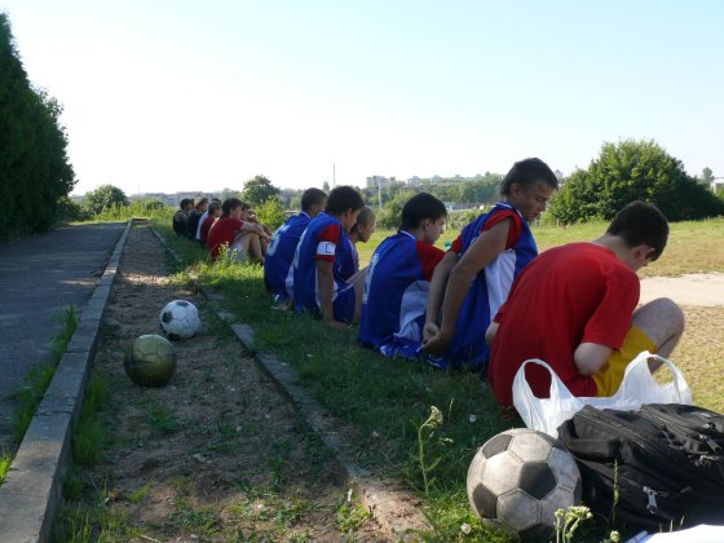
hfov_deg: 52.6
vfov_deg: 40.7
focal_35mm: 35
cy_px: 272
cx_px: 362
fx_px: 732
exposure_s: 1/200
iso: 100
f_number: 5.6
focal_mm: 7.4
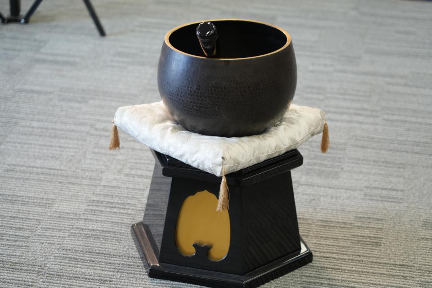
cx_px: 216
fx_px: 1260
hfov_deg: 19.5
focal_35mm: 105
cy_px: 144
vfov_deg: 13.0
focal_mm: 105
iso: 1600
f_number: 4
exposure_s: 1/125
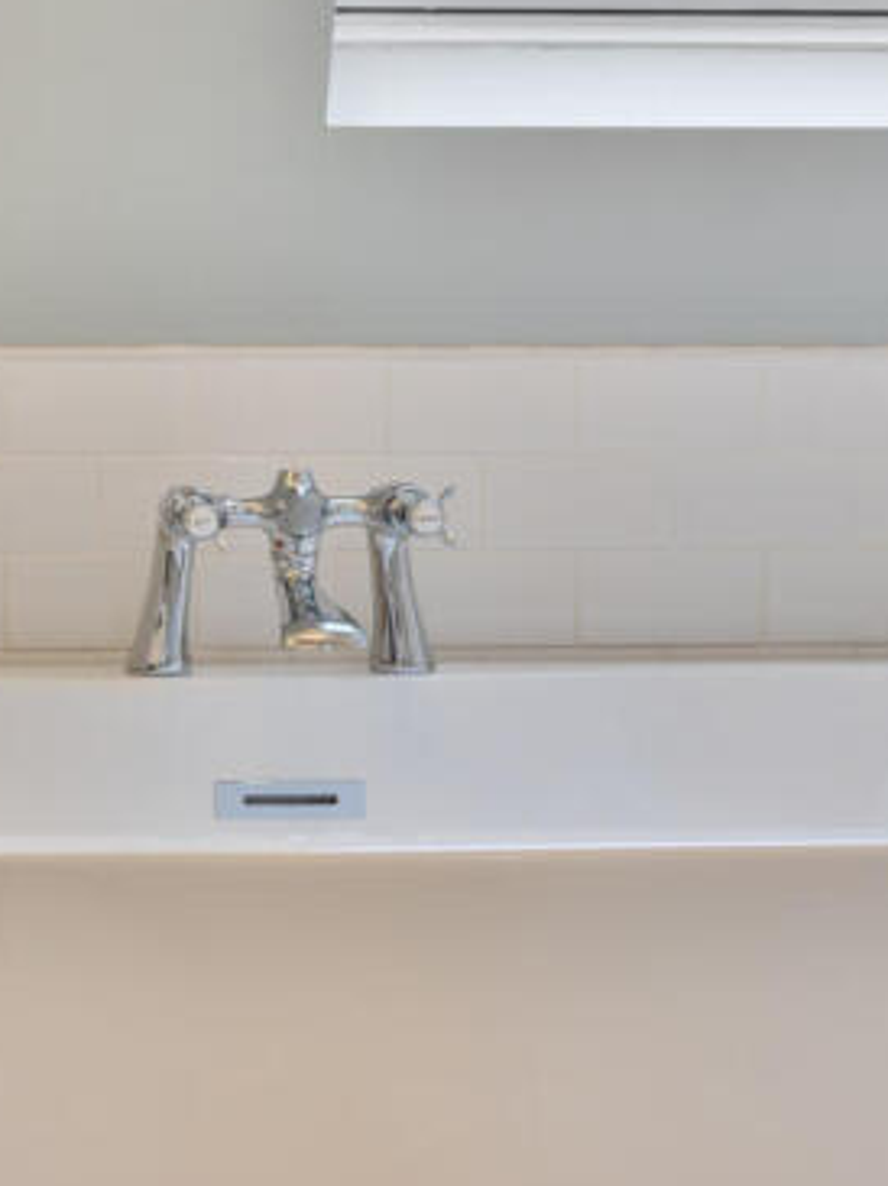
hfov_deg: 22.9
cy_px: 481
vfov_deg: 31.1
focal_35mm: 62
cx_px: 53
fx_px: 2123
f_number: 8
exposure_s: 1/1.25
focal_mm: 24
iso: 100
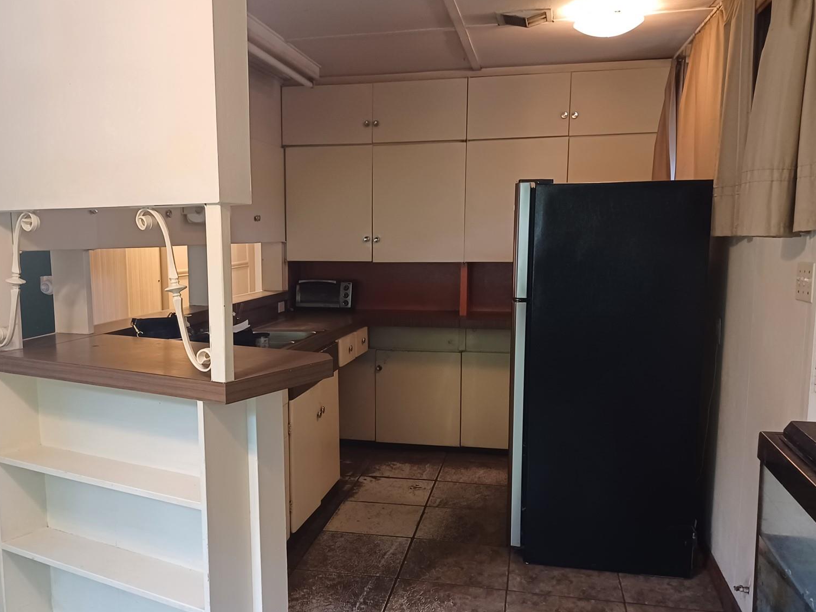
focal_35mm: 34
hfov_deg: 53.8
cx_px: 349
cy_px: 352
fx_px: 801
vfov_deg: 41.7
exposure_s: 1/24
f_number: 1.8
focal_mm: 4.6
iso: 400
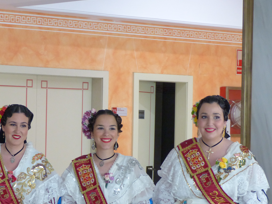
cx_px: 72
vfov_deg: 10.1
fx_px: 1155
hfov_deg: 13.4
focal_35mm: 147
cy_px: 134
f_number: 2.8
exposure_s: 1/60
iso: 320
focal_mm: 17.8
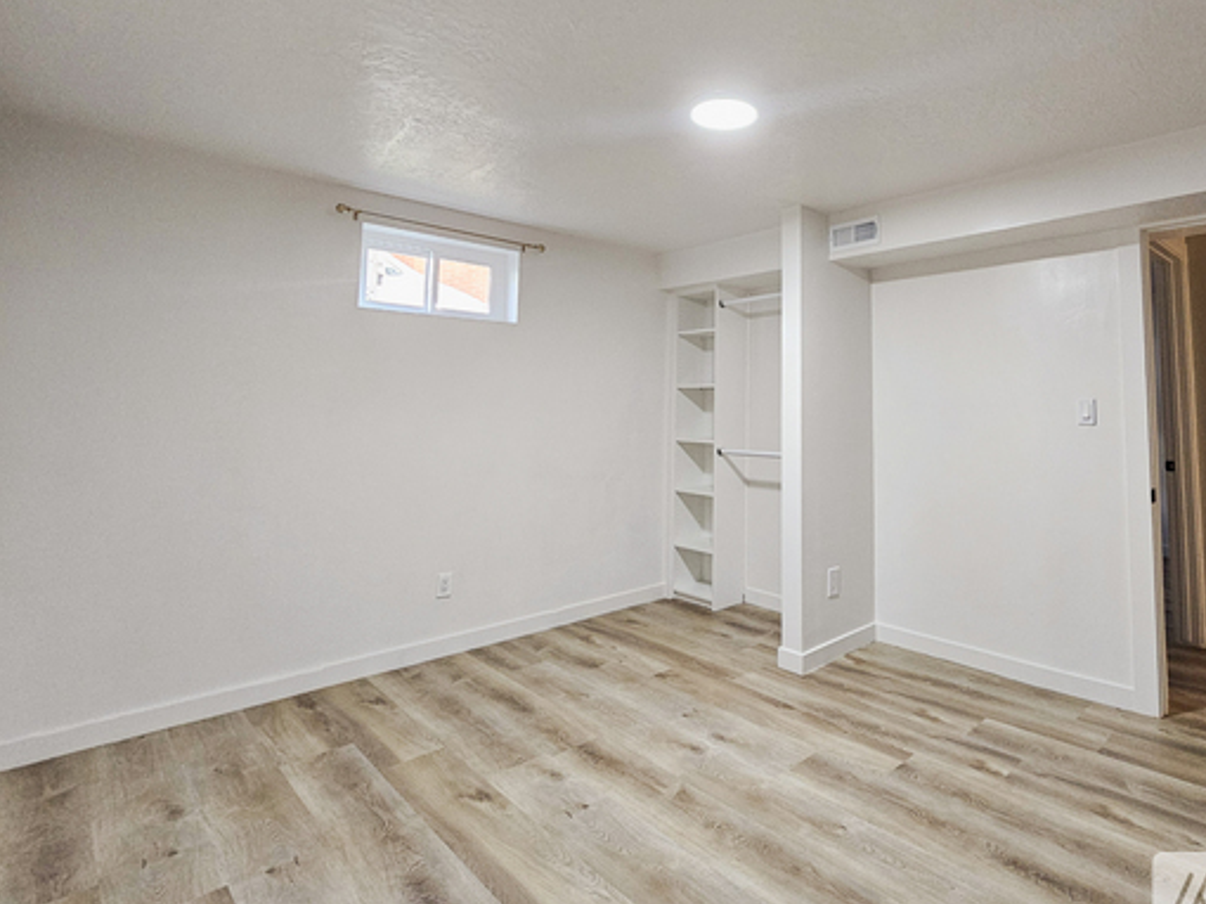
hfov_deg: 89.4
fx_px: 592
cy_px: 355
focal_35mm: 17
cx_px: 746
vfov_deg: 73.8
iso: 400
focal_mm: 2.2
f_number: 2.2
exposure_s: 1/77.4
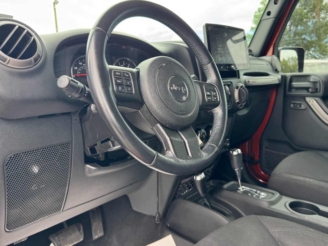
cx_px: 175
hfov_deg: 65.3
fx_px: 256
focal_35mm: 27
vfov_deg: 51.3
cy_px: 118
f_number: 1.78
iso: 64
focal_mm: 6.76
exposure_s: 1/121
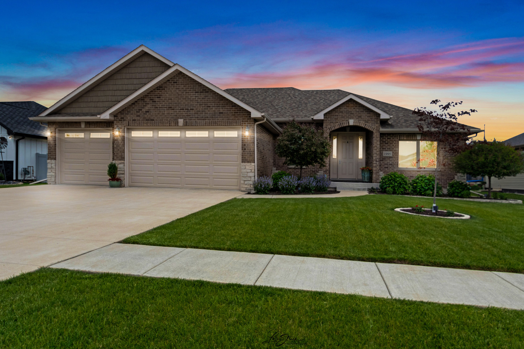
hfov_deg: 78.6
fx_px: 320
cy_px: 174
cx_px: 262
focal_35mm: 22
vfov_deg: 57.2
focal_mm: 15
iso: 400
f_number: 8
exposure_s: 1/1250
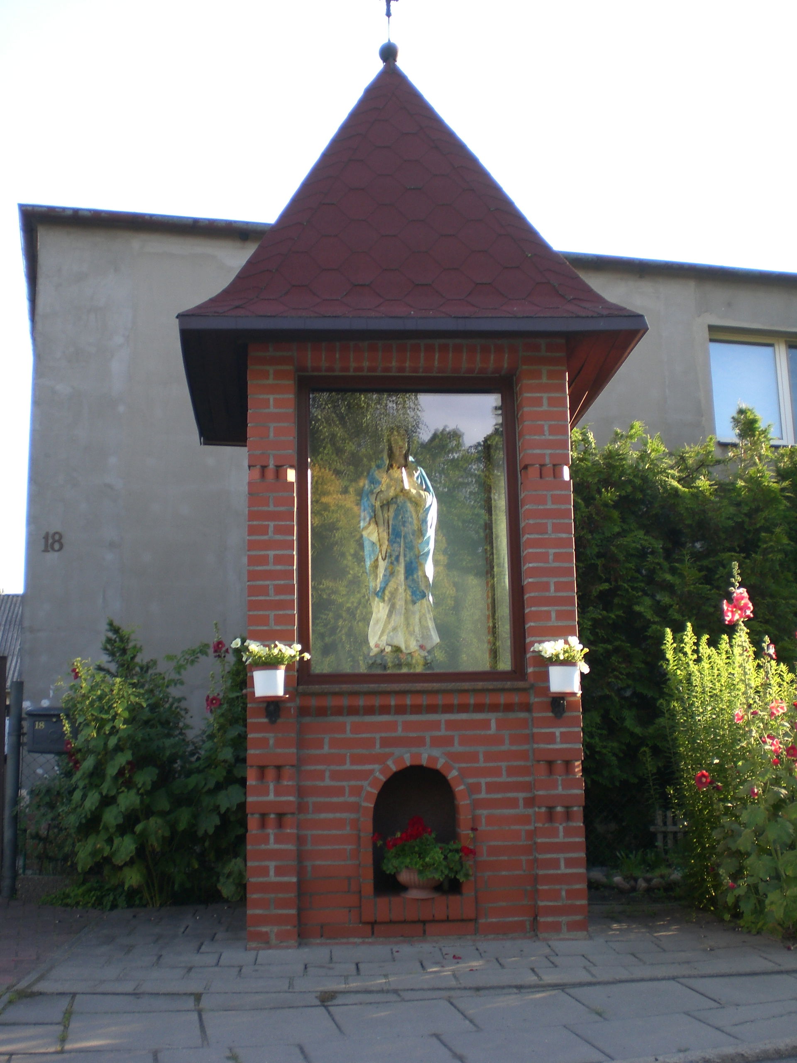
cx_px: 398
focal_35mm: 38
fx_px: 1167
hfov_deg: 37.7
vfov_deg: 49.0
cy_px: 532
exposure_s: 1/100
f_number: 3.1
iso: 50
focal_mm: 6.3
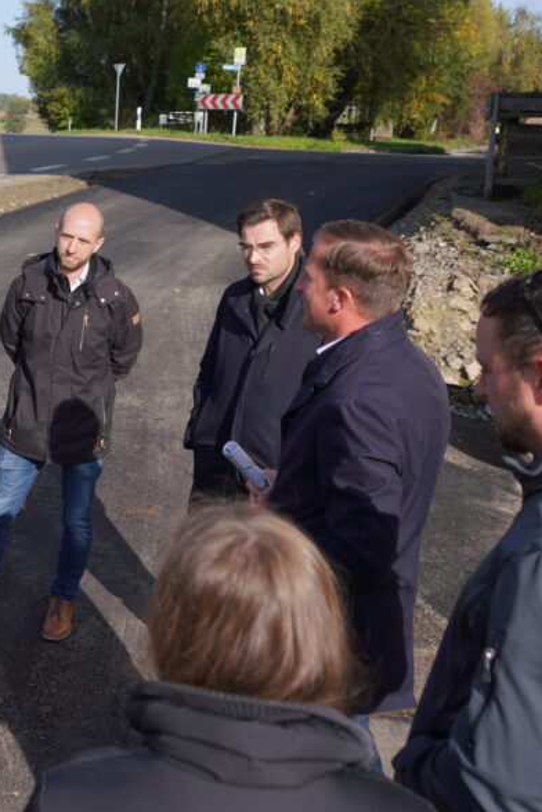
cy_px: 264
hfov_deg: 25.7
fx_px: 1106
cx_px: -40
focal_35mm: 49
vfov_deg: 39.8
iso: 100
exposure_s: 1/640
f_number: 4.5
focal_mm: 24
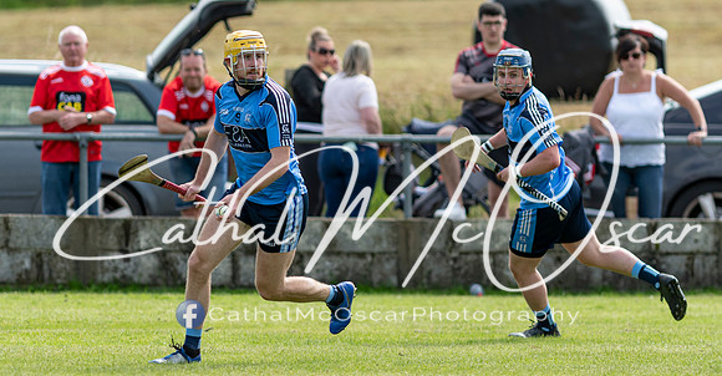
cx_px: 297
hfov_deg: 3.3
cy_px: 222
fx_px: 12632
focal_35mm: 671
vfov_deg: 1.7
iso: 125
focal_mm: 300
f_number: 2.8
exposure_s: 1/1600
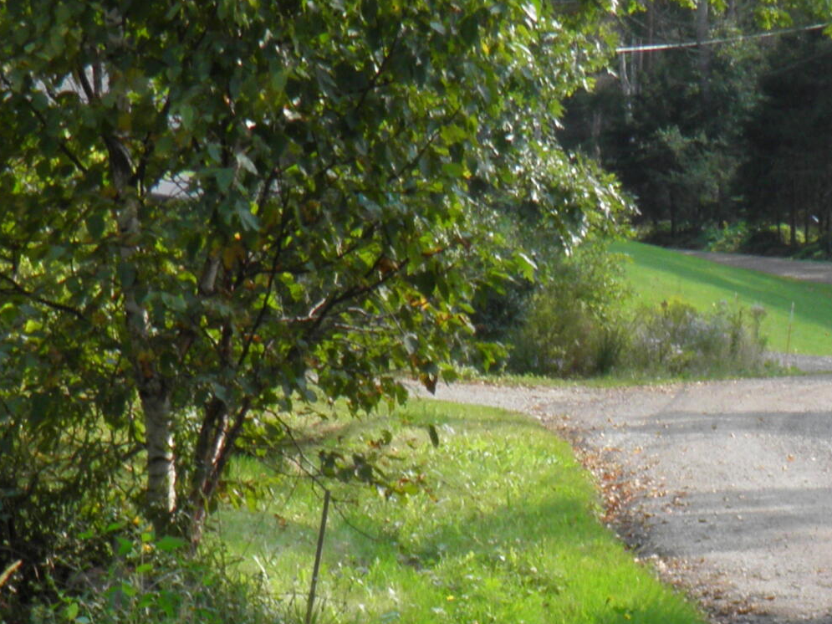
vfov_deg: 7.9
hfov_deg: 10.5
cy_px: 724
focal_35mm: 187
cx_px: 761
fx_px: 4494
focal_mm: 11.2
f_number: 6
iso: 50
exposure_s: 1/100
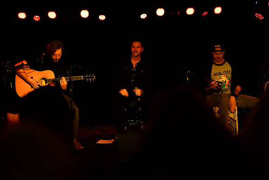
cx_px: 125
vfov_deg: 27.9
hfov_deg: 40.9
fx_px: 361
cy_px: 82
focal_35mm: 48
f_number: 3.5
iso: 1600
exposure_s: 1/320
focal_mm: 42.1
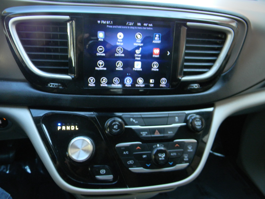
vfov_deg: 49.7
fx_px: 214
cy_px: 100
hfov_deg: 63.4
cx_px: 132
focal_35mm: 28
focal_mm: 5
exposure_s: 1/30
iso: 252
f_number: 3.5
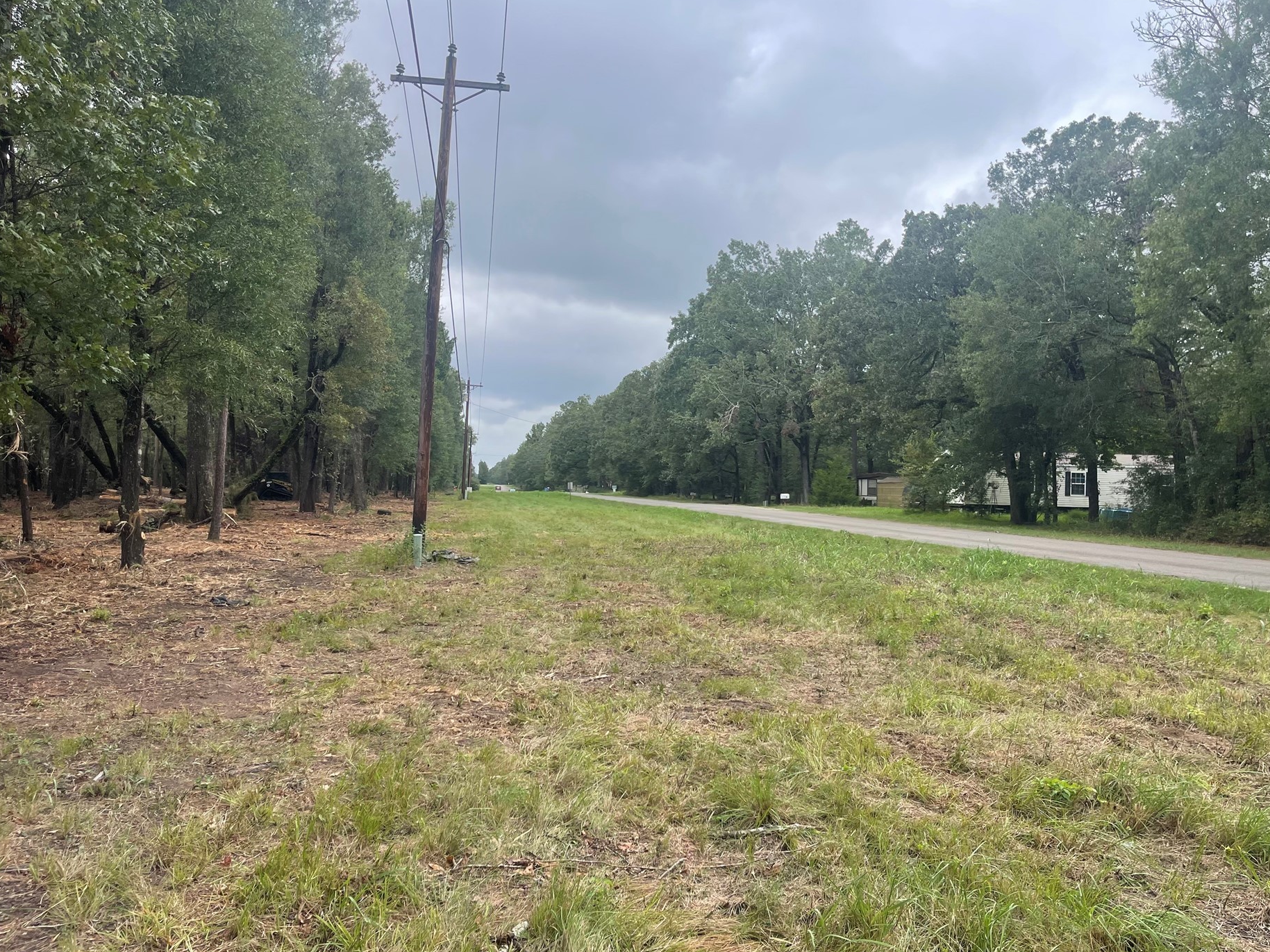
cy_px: 451
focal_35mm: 28
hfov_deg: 63.4
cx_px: 674
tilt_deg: +0.9
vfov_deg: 49.7
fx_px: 1027
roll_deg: -2.0
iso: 32
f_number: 1.6
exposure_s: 1/836
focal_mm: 5.1
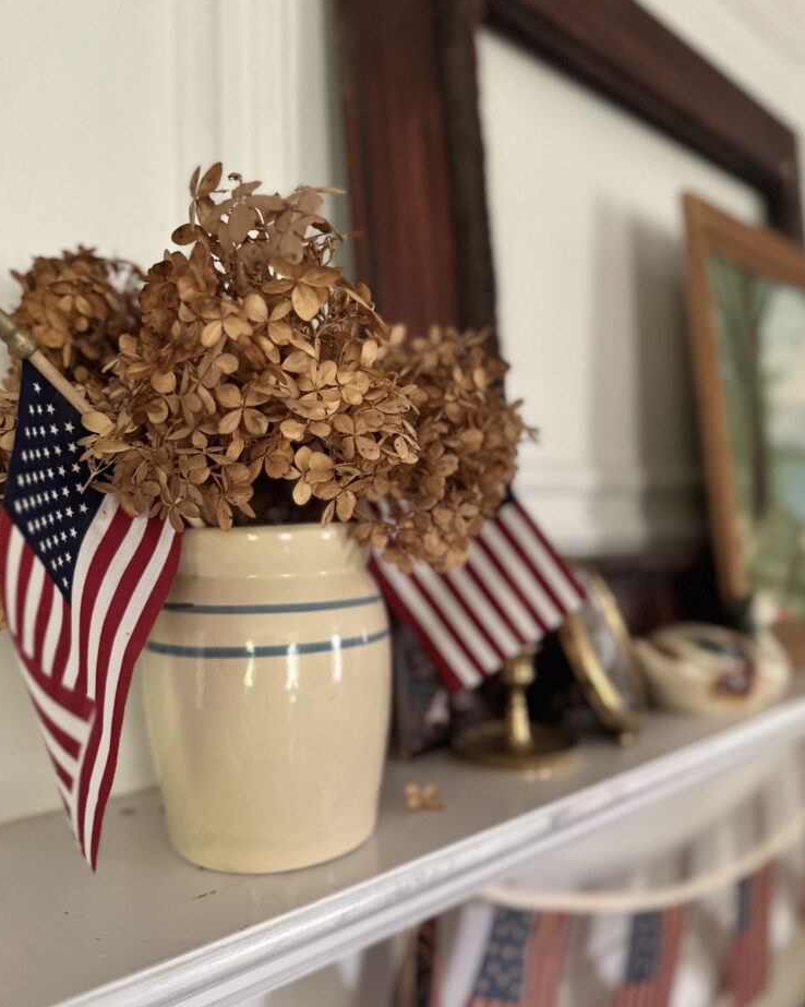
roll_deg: +1.1
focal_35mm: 26
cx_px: 412
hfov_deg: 54.9
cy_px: 554
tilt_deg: -3.1
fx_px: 775
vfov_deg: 65.9
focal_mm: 6.76
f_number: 1.78
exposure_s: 1/45
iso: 800
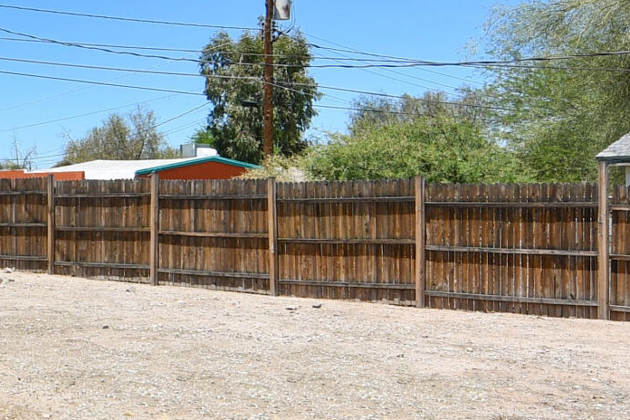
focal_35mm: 69
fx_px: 1207
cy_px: 180
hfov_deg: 25.3
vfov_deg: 19.7
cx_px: -189
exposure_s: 1/400
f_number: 10
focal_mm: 11
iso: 100
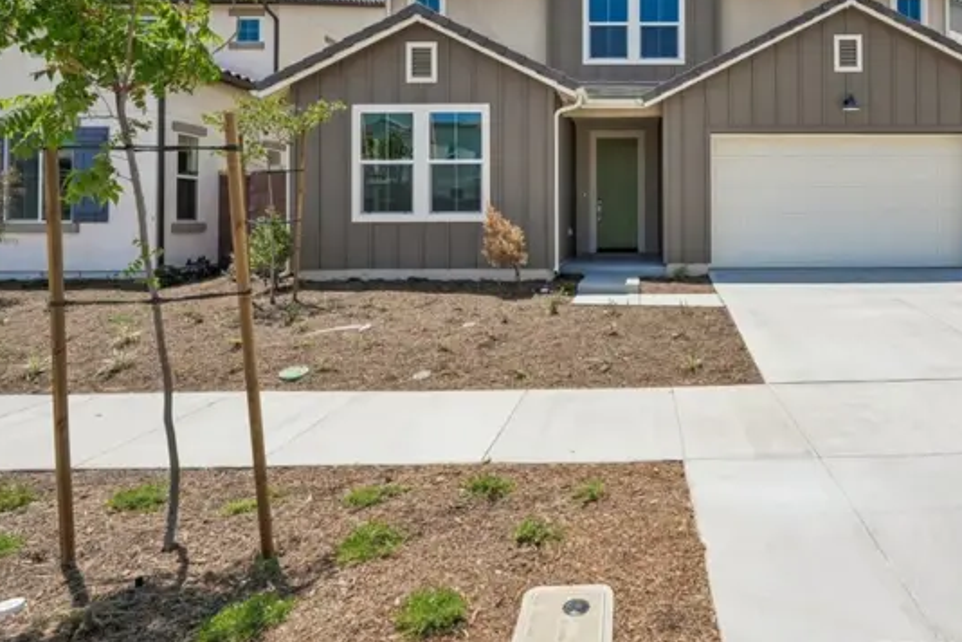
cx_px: 647
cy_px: 211
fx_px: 615
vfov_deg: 53.9
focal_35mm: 23
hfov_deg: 73.6
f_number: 8
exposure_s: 1/350
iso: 100
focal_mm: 16
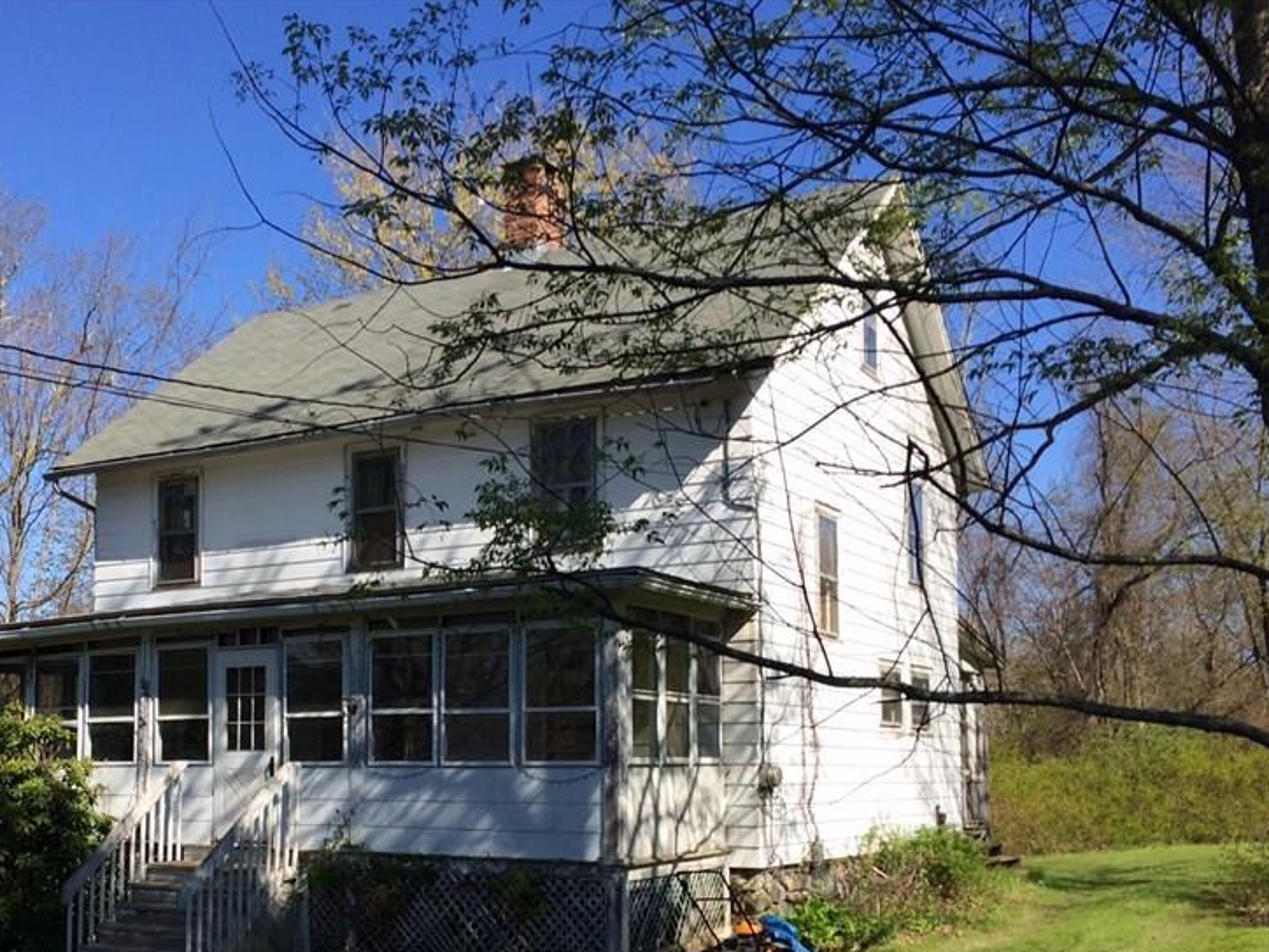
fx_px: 1503
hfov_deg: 45.1
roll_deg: +0.3
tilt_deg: +3.5
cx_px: 422
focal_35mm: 41
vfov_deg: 34.6
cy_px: 670
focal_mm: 4.15
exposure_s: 1/1580
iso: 32
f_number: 2.2
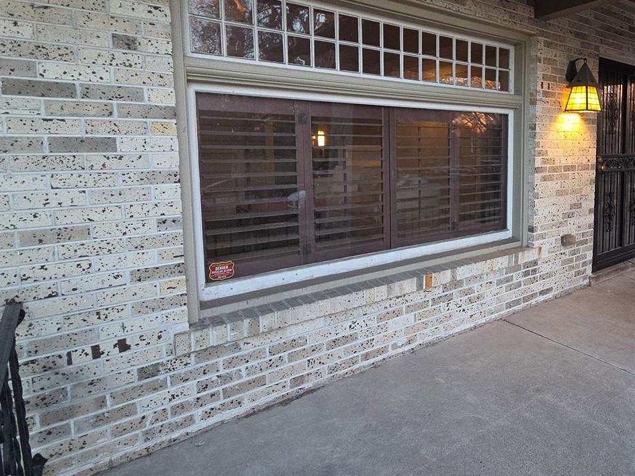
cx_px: 487
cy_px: 189
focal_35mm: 22
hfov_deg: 70.5
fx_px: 404
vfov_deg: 60.5
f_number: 2.2
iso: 100
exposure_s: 1/60
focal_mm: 2.2
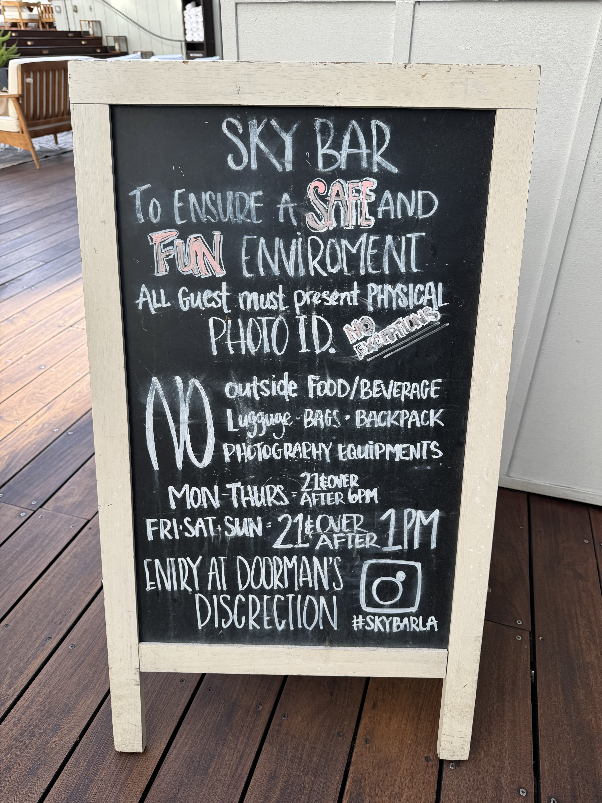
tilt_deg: -33.3
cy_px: 402
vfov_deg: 71.6
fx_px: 557
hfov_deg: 56.8
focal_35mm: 24
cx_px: 301
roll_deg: -0.1
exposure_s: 1/567
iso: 80
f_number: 1.78
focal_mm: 6.76
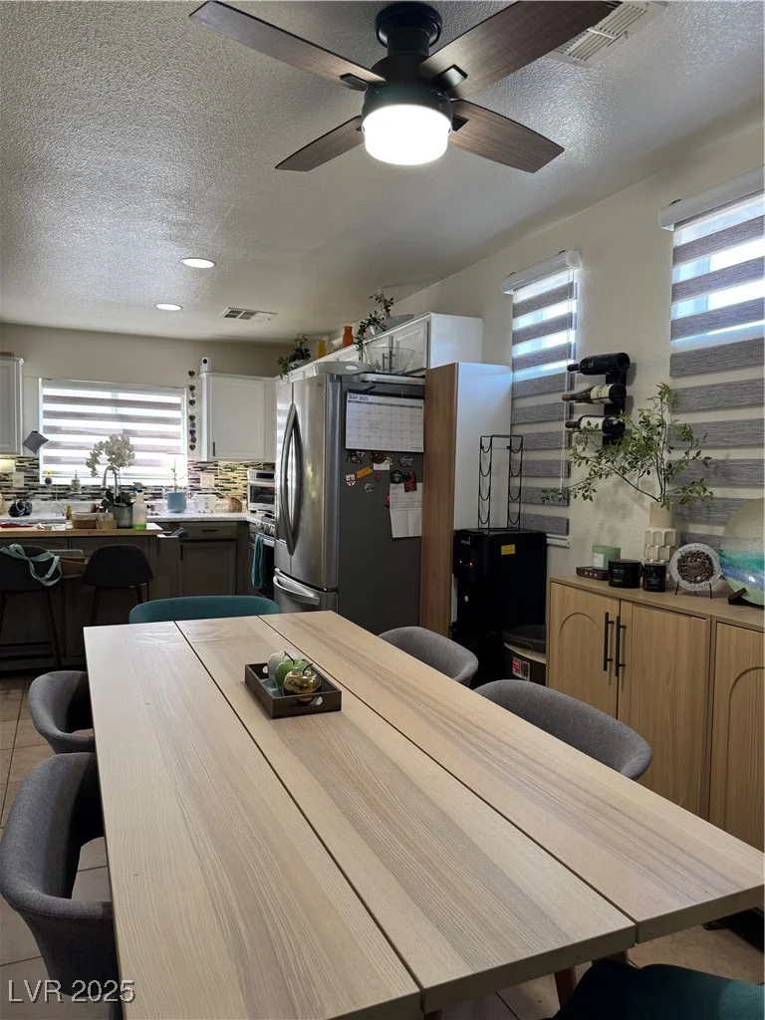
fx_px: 707
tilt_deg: -3.3
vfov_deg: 71.6
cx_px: 382
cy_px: 510
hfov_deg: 56.8
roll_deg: -1.3
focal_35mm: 24
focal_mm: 6.76
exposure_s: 1/60
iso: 125
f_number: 1.78
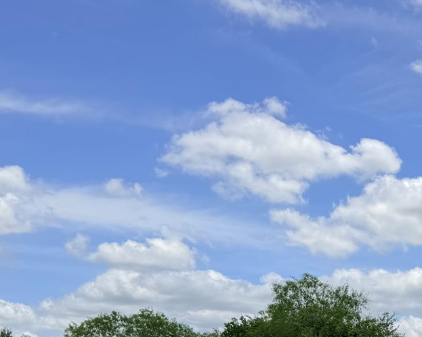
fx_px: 961
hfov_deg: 23.9
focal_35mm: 77
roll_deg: -0.8
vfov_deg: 19.3
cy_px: 348
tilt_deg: +3.1
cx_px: 398
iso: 80
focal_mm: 6.76
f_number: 1.78
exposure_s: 1/8130
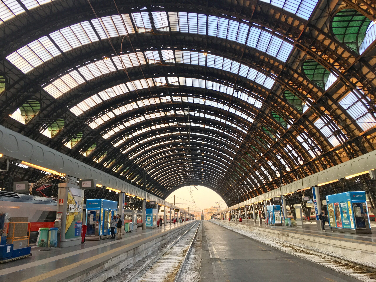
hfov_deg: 61.7
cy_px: 141
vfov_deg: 48.2
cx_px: 188
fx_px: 315
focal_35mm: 29
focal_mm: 4.15
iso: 32
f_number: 2.2
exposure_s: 1/100
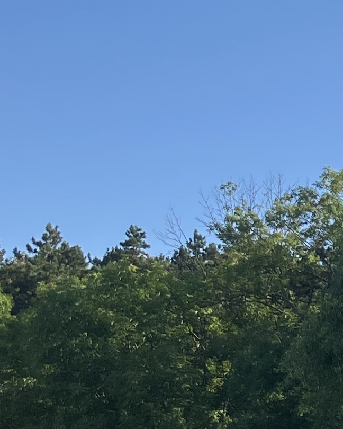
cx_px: 803
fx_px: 1726
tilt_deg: +6.0
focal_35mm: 136
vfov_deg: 13.8
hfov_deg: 10.0
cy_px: 511
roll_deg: +0.2
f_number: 1.8
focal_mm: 3.99
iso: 32
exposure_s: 1/1056
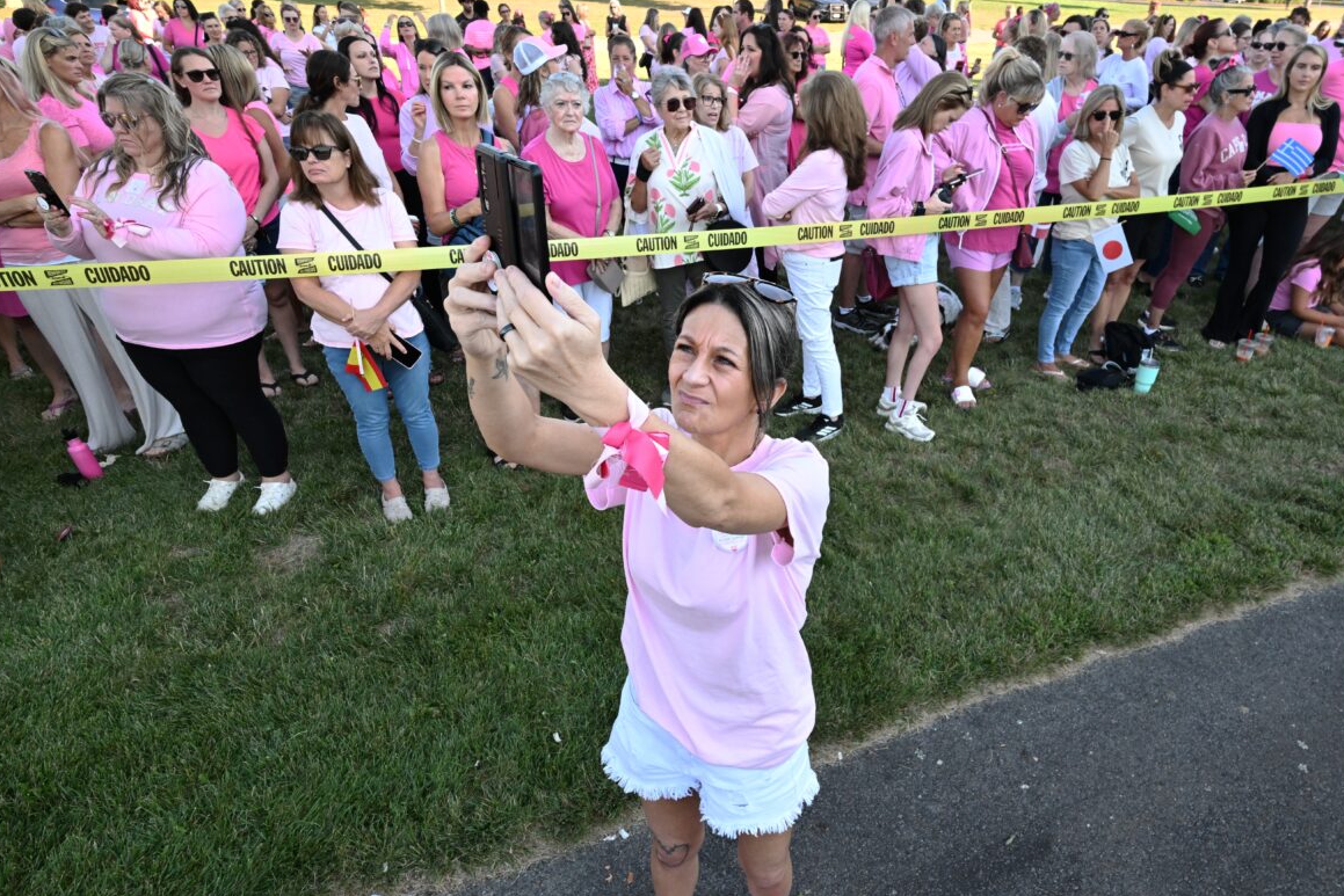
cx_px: 782
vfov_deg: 57.2
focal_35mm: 22
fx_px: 821
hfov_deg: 78.0
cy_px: 476
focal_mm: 17
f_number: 10
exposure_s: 1/250
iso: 1600
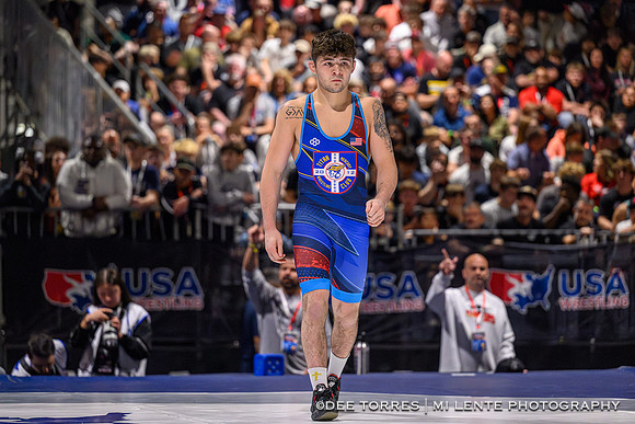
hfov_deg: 14.9
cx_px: 303
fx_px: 2432
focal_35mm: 138
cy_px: 206
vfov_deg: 10.0
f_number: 2.8
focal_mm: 130
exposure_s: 1/800
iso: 10000
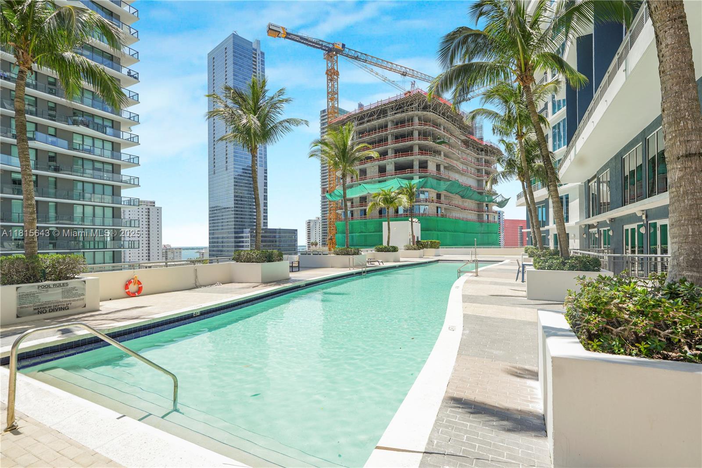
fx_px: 312
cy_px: 234
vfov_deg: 73.7
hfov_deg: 96.7
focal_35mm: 16
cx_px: 351
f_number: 5
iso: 125
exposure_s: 1/500
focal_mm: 16
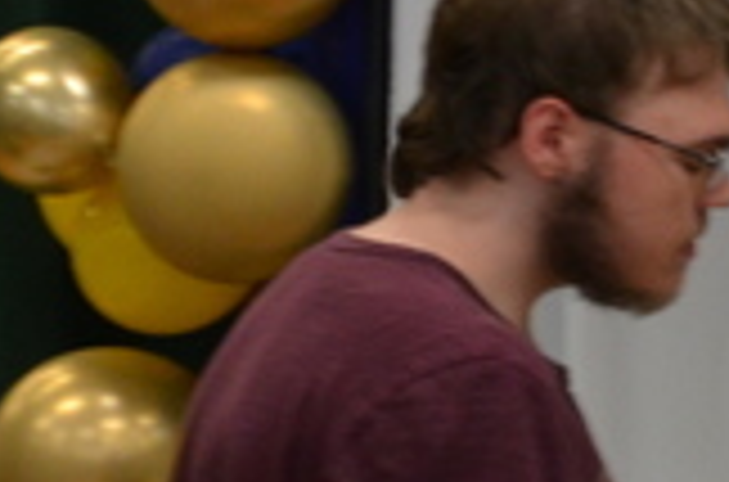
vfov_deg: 1.4
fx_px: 20073
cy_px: 581
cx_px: 1418
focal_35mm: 994
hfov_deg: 2.1
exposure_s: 1/30
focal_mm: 105
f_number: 5.6
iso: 800
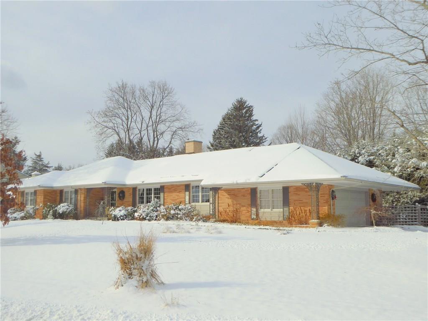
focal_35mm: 36
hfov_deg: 51.4
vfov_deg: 39.7
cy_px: 160
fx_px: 445
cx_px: 214
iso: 100
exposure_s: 1/2000
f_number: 4
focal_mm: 6.3
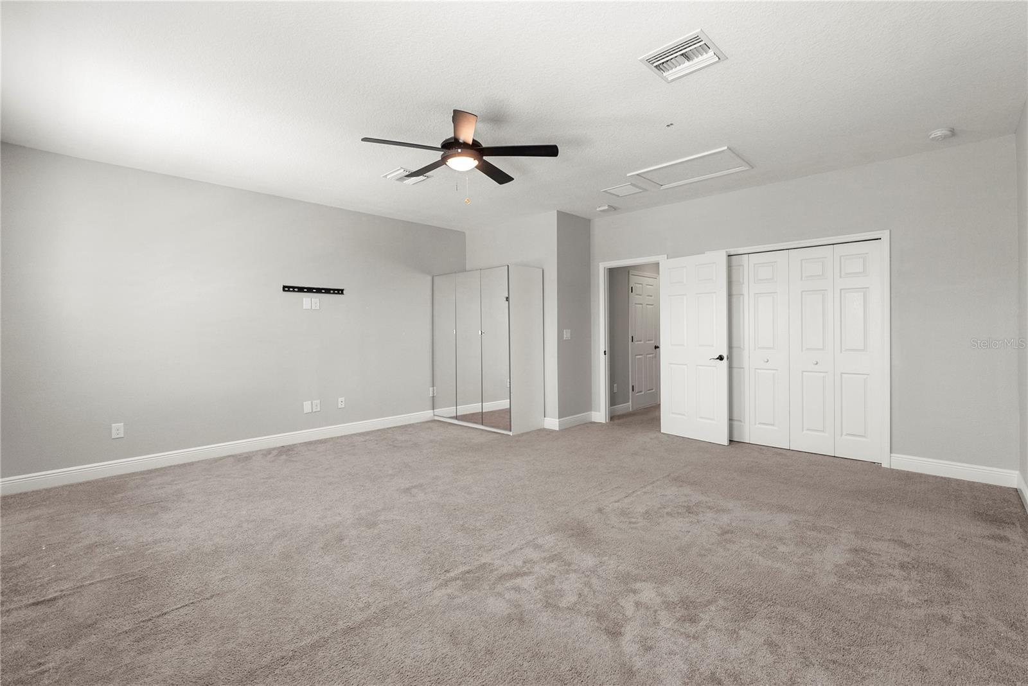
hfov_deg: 96.7
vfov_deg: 73.8
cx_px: 514
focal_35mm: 16
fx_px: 457
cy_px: 343
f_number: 9
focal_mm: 16
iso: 2000
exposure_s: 1/13
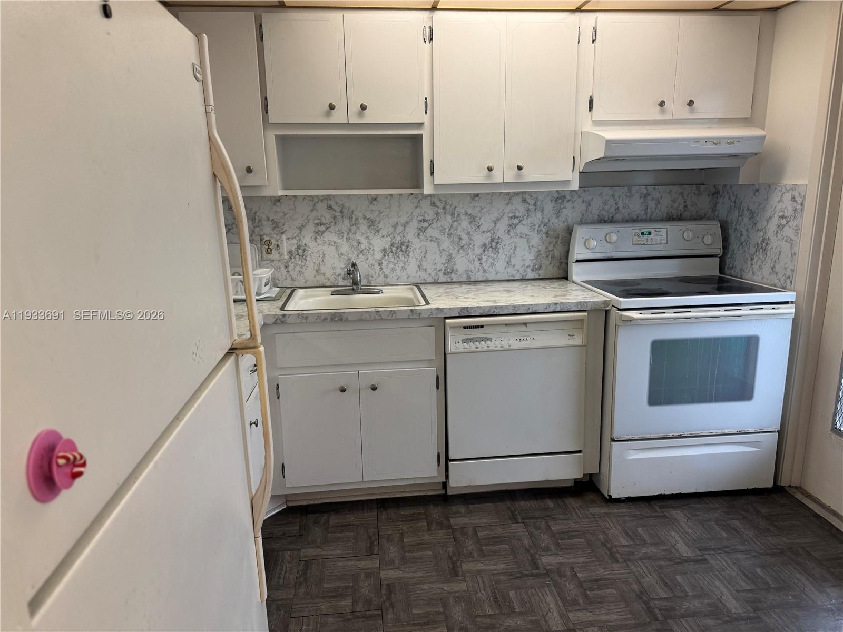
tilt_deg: -13.9
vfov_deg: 56.8
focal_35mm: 24
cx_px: 422
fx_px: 584
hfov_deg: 71.6
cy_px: 316
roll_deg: +0.4
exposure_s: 1/60
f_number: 1.78
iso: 160
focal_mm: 6.76
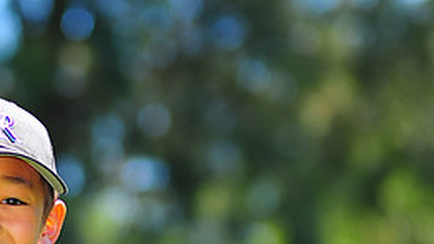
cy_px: 305
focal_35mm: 419
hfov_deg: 5.1
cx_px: -22
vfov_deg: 2.9
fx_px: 4823
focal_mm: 180
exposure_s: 1/320
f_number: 5
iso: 200
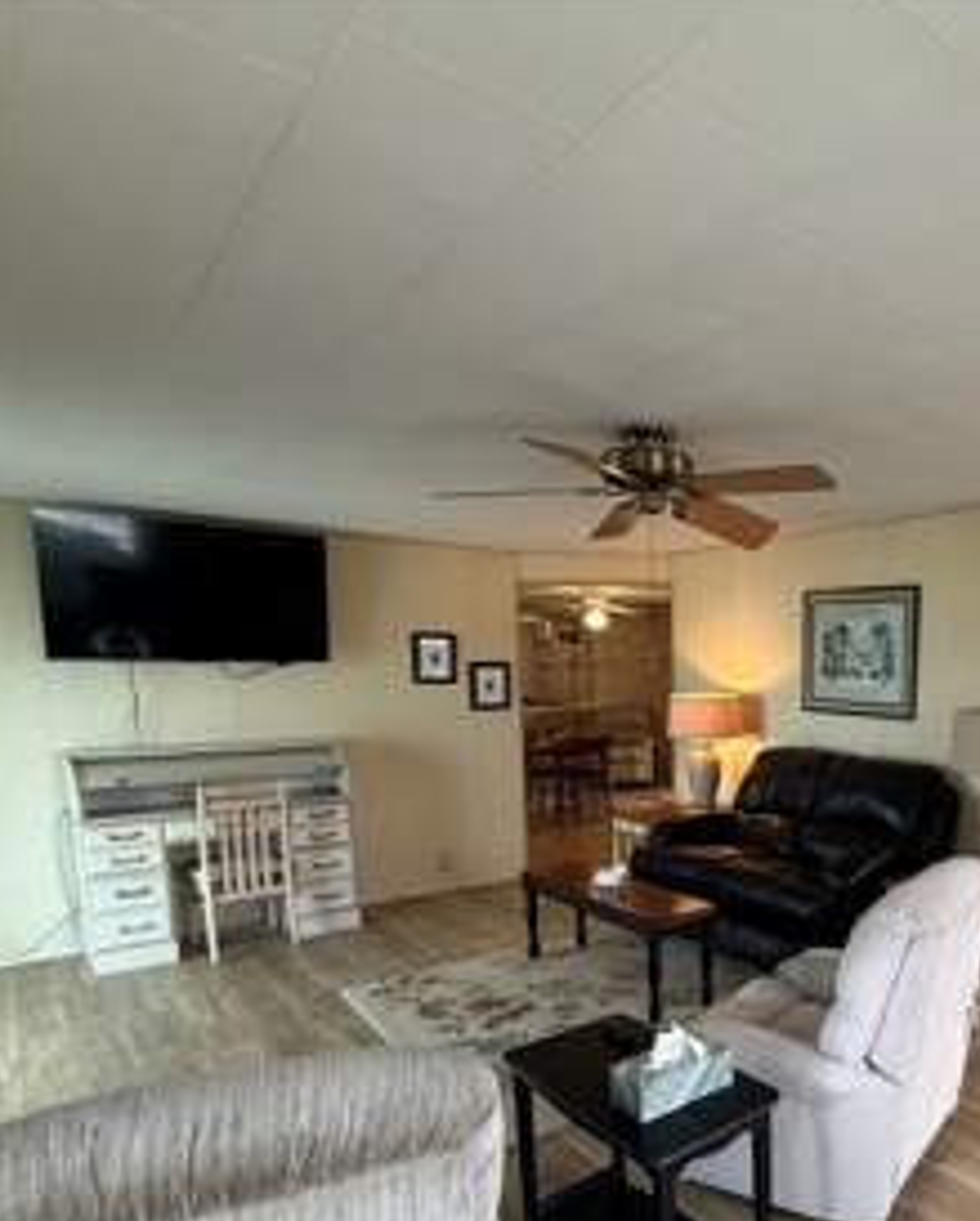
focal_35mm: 24
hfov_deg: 53.9
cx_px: 814
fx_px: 869
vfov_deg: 68.8
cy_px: 783
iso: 250
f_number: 2.2
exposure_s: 1/60
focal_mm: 2.22
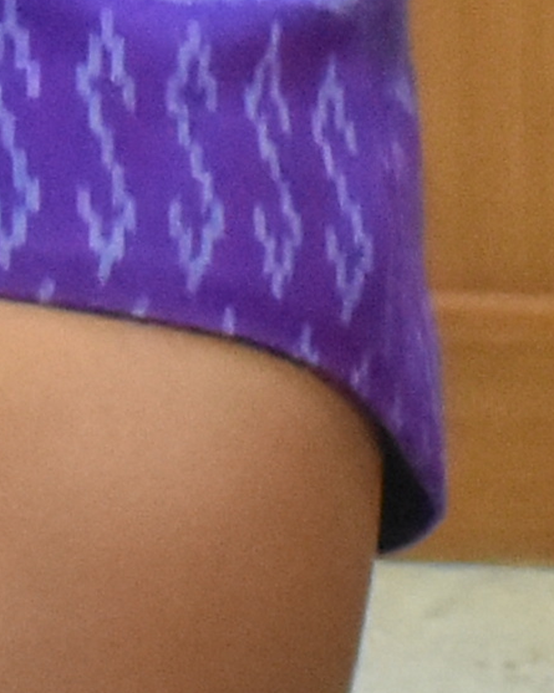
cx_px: -1260
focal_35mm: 789
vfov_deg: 2.4
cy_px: -1114
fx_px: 16184
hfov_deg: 1.9
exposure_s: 1/15
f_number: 18
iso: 3200
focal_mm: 52
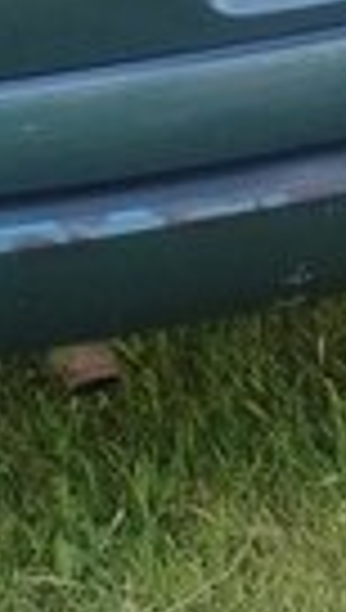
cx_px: 27
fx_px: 1996
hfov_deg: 9.9
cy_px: -216
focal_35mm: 123
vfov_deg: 16.3
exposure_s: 1/204
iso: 50
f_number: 2.2
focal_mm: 3.3
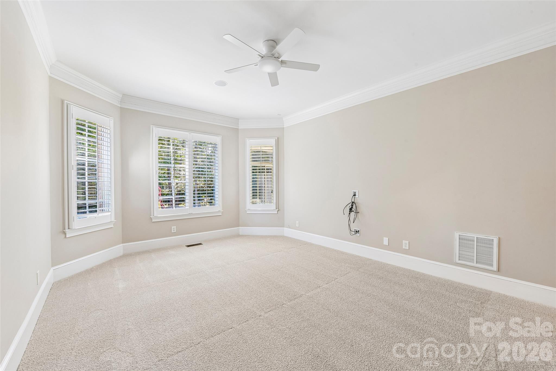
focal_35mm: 14
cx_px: 278
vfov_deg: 81.2
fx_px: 216
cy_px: 186
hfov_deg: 104.3
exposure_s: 1/4
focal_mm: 14
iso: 200
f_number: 11
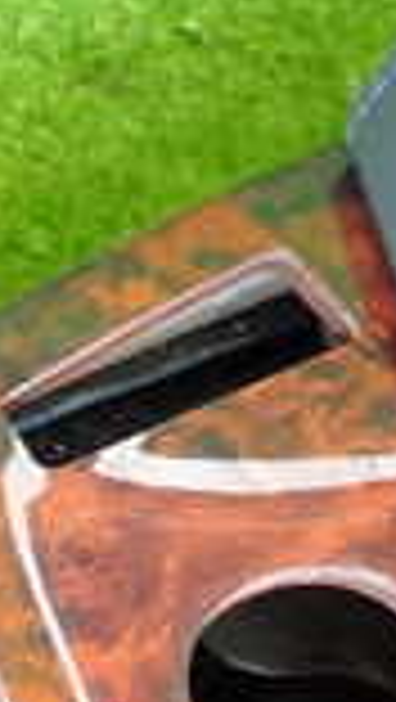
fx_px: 1956
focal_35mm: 105
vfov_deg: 18.8
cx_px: -392
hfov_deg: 10.6
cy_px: 918
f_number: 2
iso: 500
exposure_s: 1/30
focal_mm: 4.5
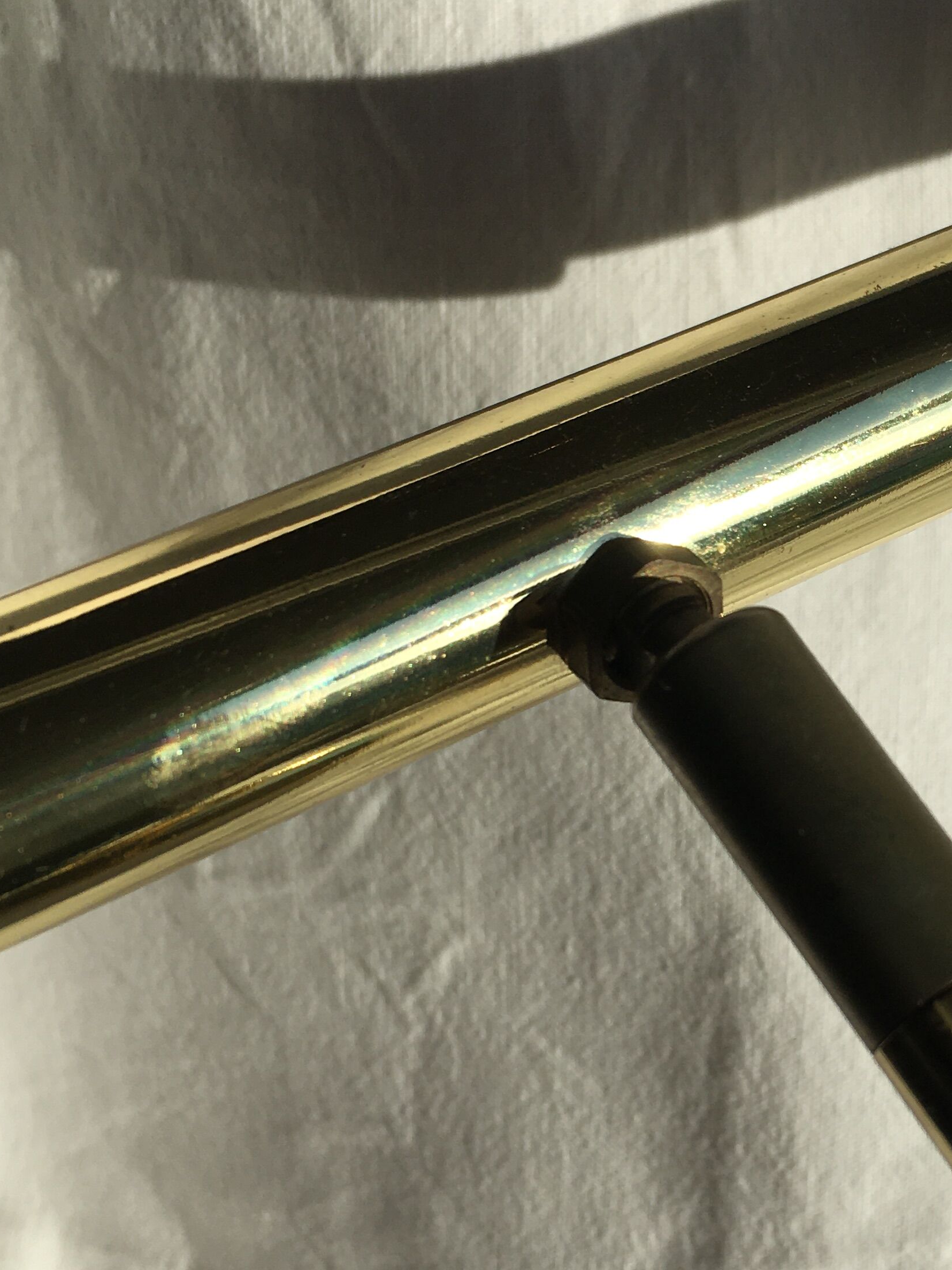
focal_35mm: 53
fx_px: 1943
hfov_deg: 27.0
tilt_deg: -53.2
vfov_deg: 36.1
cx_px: 755
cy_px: 690
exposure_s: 1/2137
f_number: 2.2
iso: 25
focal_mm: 4.15
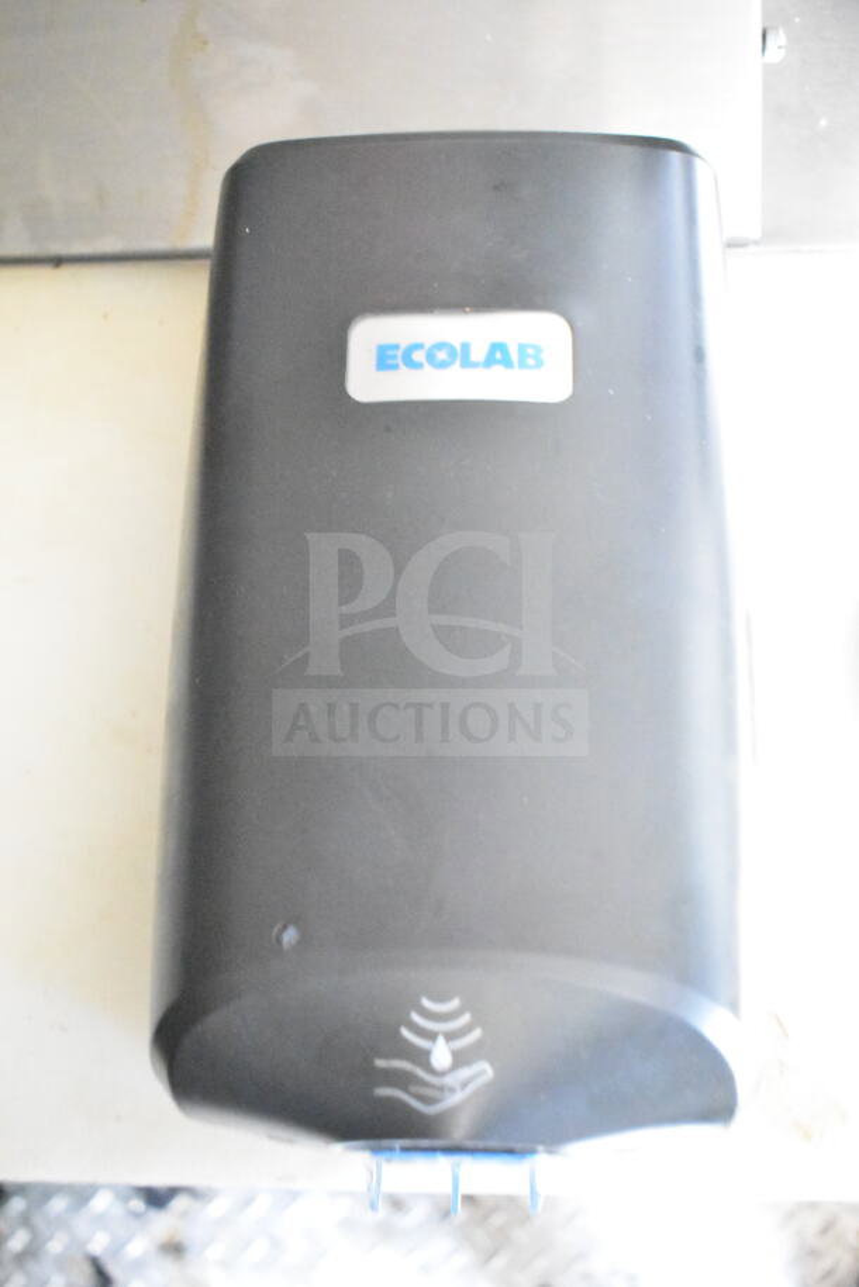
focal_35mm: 44
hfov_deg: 30.9
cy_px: 644
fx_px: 1556
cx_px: 430
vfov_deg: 44.9
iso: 25600
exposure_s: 1/13
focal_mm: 29
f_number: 4.2
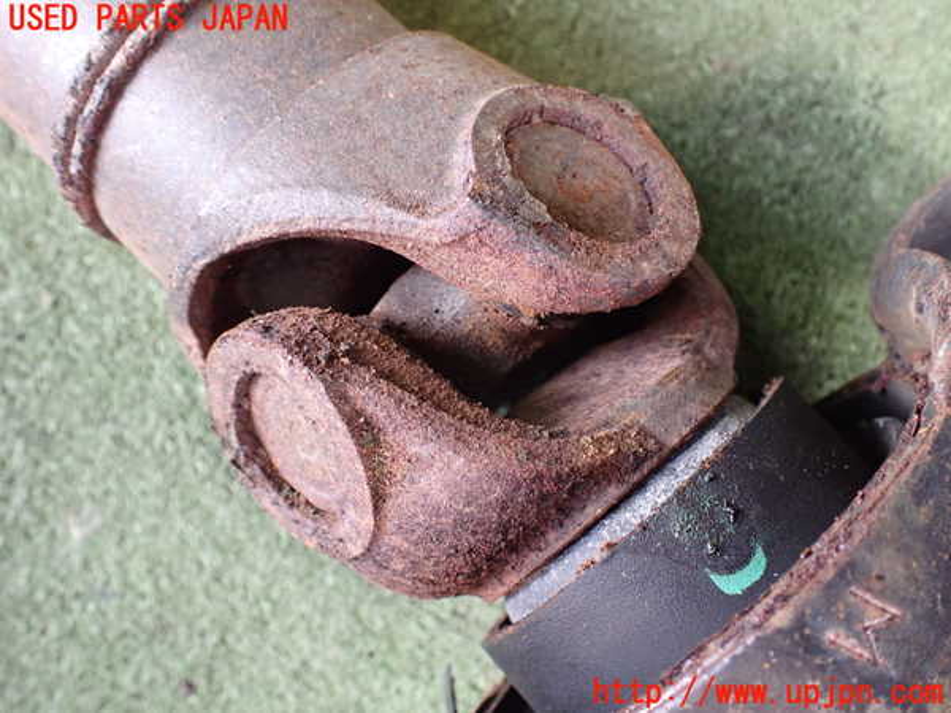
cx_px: 476
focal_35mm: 30
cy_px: 356
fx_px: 824
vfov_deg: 46.8
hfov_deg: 60.0
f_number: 2.3
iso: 800
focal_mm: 5.4
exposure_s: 1/125
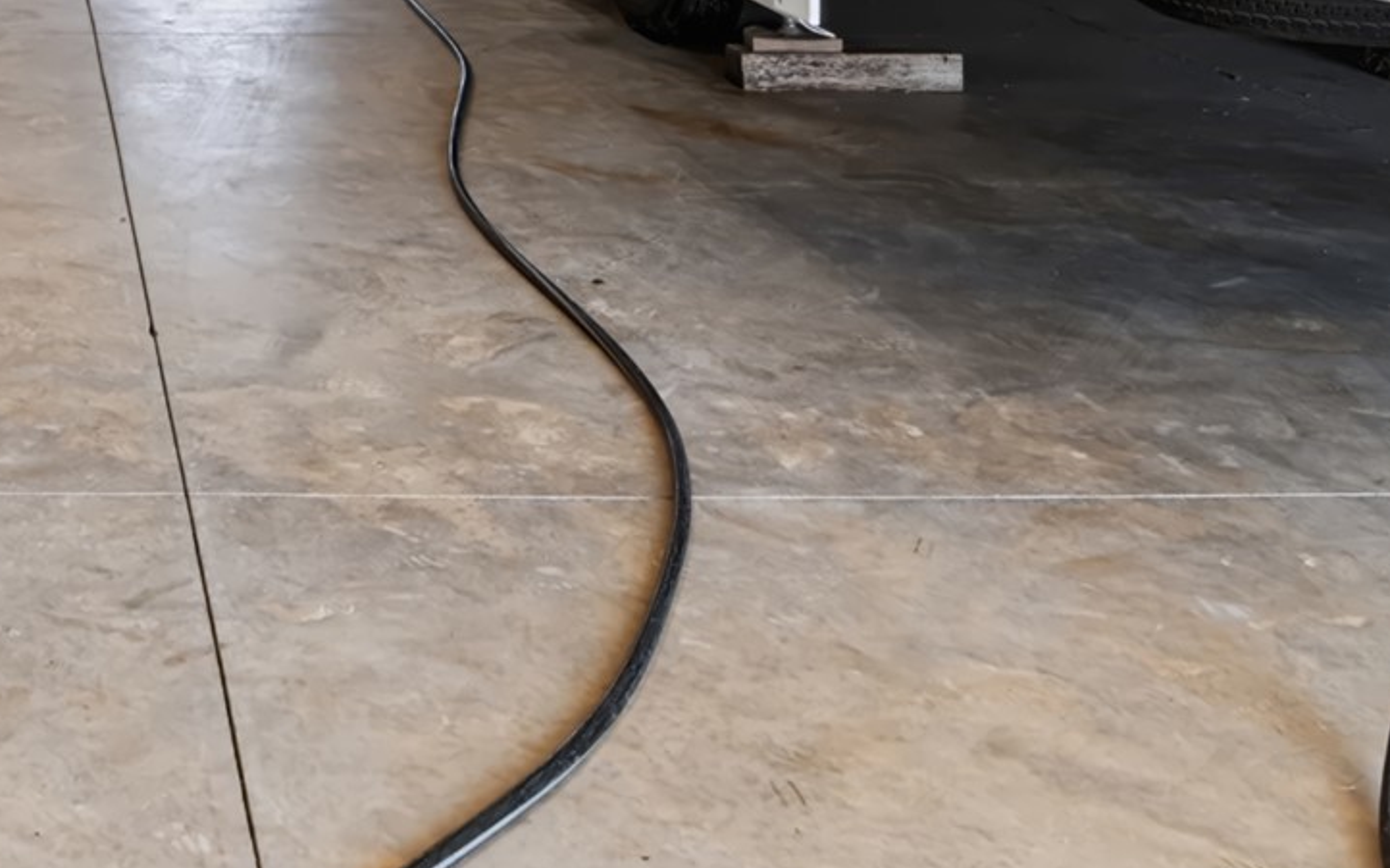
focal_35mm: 46
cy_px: -392
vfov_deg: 23.2
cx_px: -256
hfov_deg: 35.0
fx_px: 1742
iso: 320
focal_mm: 16
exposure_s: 1/40
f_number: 8
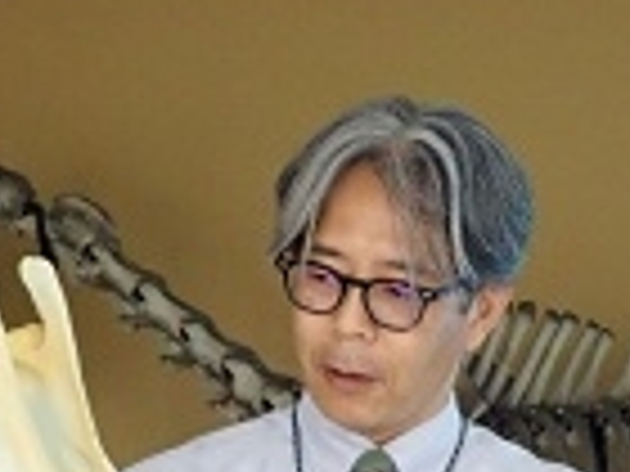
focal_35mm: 264
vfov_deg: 5.6
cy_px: 447
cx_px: 369
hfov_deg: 7.5
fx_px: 4805
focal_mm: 15.66
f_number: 4.5
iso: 800
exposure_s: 1/30
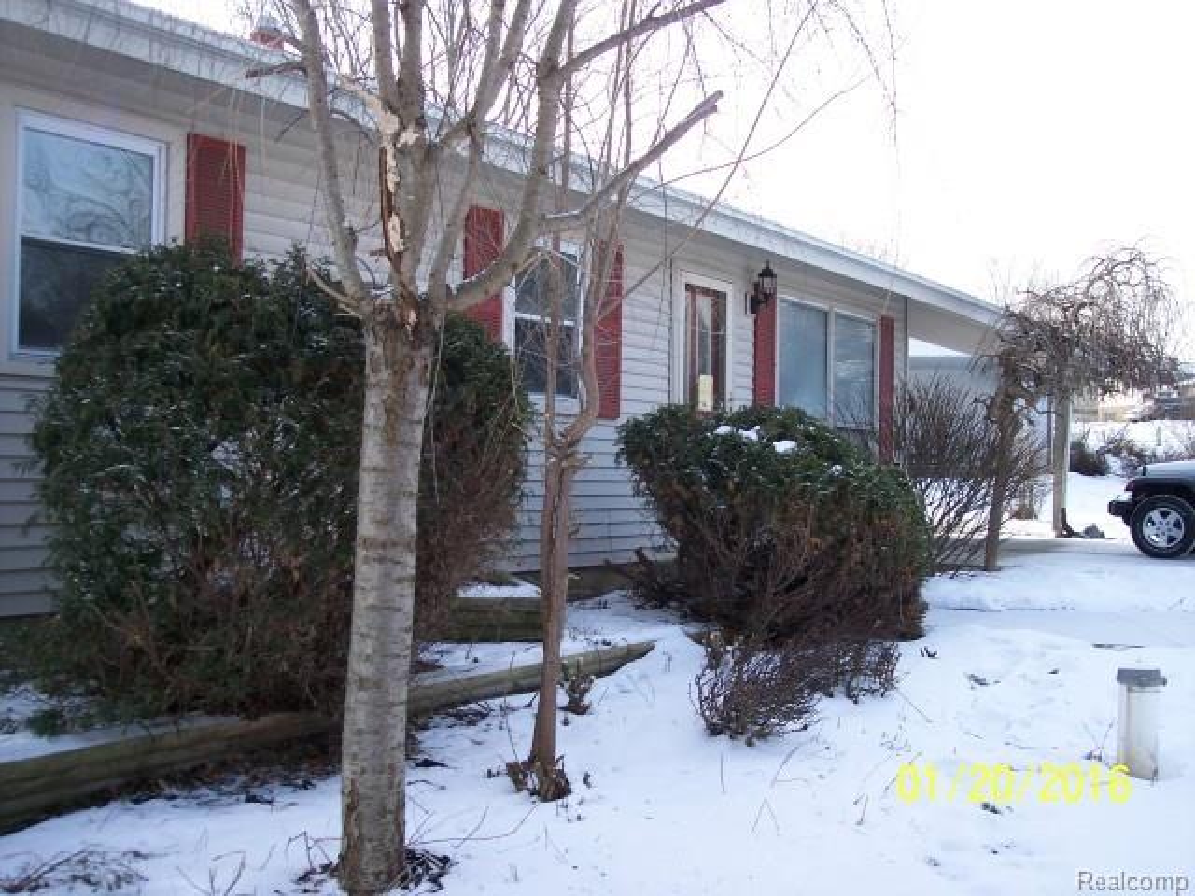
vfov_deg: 36.8
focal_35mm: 39
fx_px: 1346
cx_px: 598
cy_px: 448
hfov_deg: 47.9
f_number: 3.4
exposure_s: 1/350
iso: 100
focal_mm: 8
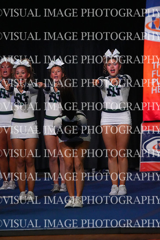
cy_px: 118
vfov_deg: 6.9
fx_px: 1997
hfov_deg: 4.6
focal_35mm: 300
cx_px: 78
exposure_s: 1/1250
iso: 16000
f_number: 5.6
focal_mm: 285
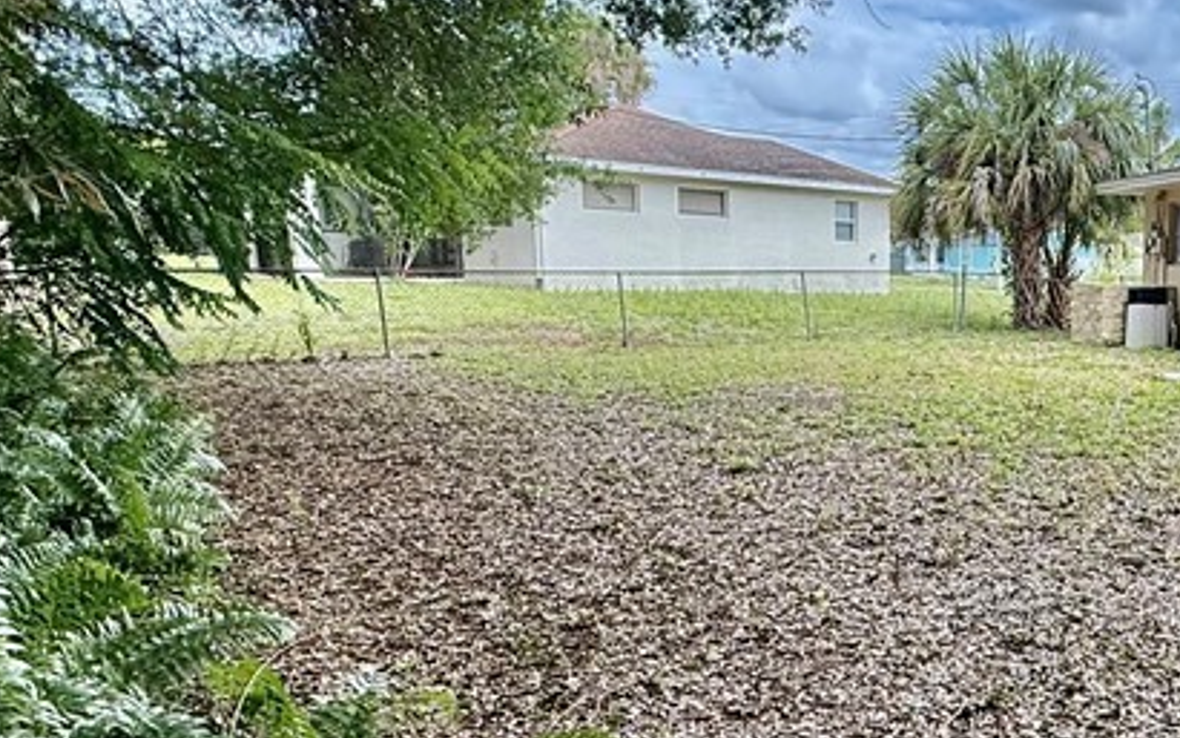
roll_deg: -1.9
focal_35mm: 37
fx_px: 1190
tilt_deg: -10.2
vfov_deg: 34.2
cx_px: 1102
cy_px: 485
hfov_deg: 46.5
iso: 64
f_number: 2.2
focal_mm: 2.22
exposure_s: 1/472
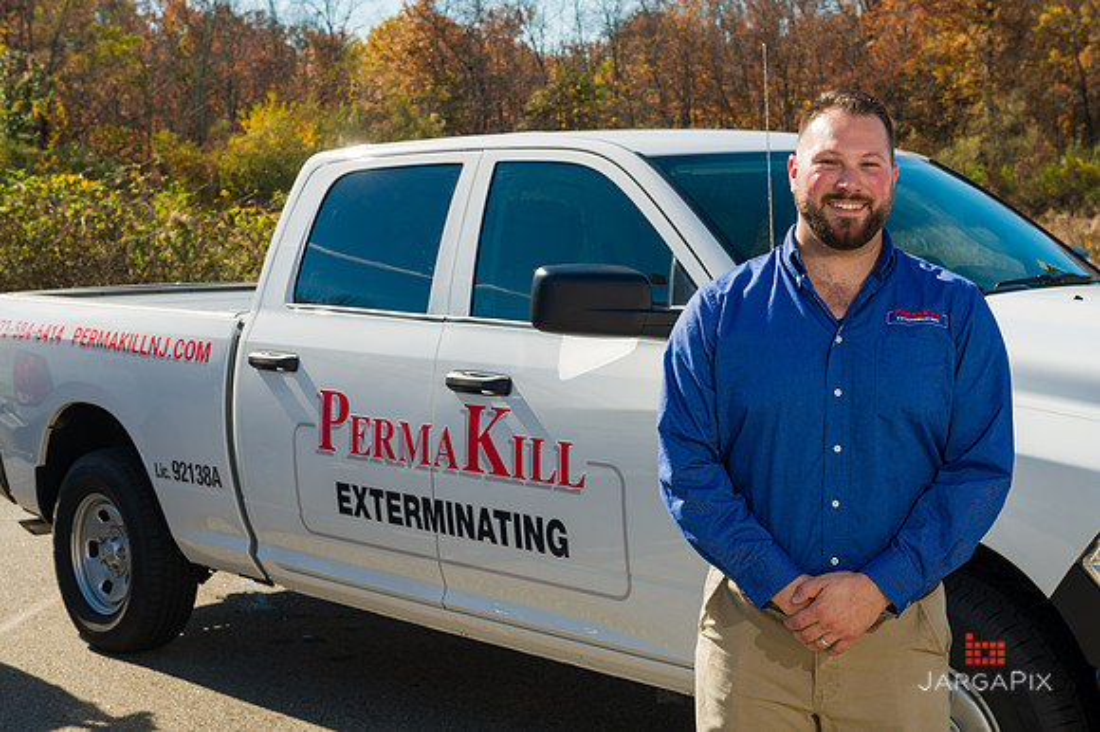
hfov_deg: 35.9
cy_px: 366
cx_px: 551
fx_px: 1698
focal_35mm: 56
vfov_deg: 24.3
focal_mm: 55
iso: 100
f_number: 11
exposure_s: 1/200
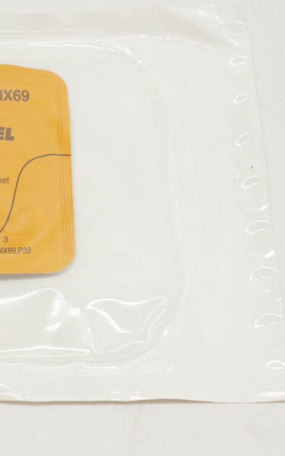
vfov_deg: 18.1
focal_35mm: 115
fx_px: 1426
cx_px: 9
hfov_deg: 11.3
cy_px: 211
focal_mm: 43
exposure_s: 1/80
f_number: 6.3
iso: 400
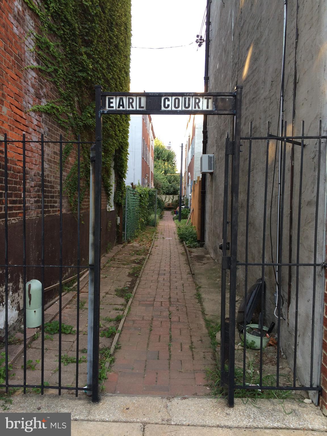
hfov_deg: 48.2
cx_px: 164
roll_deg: +0.0
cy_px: 218
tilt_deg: -3.6
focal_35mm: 29
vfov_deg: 61.7
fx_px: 365
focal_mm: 4.15
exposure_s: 1/120
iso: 40
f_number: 2.2
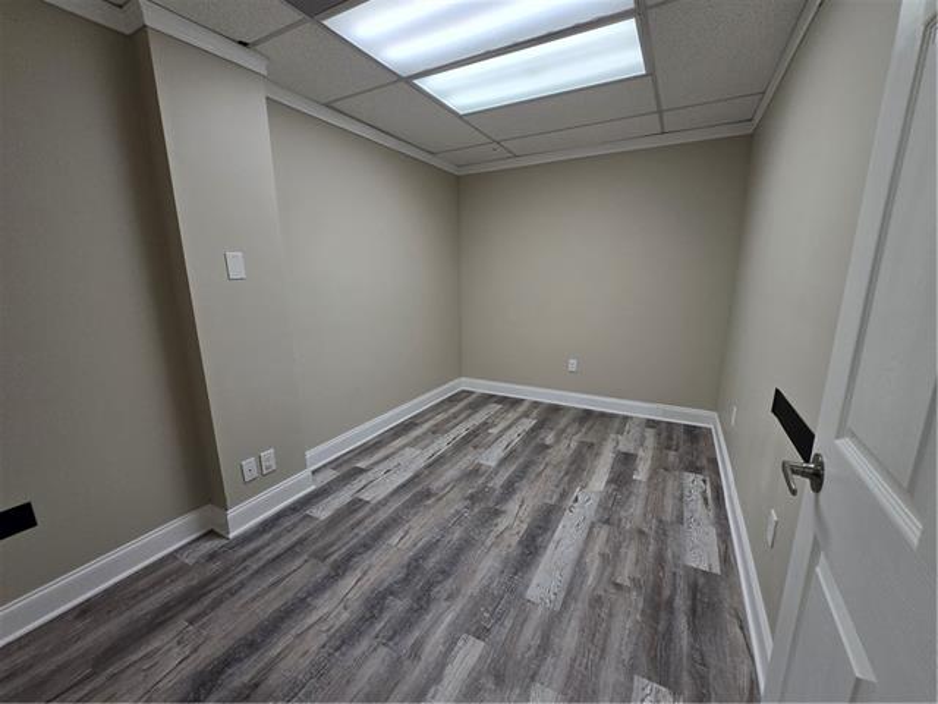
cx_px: 469
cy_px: 352
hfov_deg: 106.2
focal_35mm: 13
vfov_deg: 89.9
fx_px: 352
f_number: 2.2
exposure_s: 1/120
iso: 64
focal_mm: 2.2
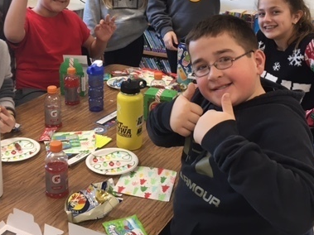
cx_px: 132
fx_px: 444
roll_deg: -2.2
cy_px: 61
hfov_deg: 38.8
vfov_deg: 29.2
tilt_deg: -15.6
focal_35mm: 49
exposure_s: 1/30
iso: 50
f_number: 2.2
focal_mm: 4.15
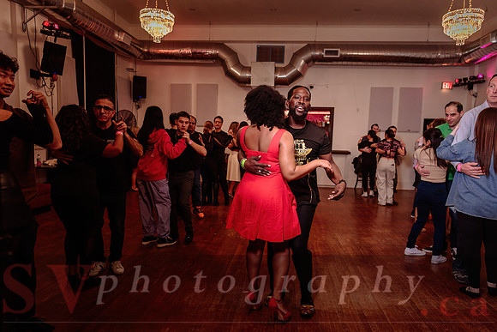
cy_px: 180
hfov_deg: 69.3
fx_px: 360
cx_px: 252
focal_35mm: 26
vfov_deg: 49.4
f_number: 2.8
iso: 800
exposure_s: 1/160
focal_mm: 24
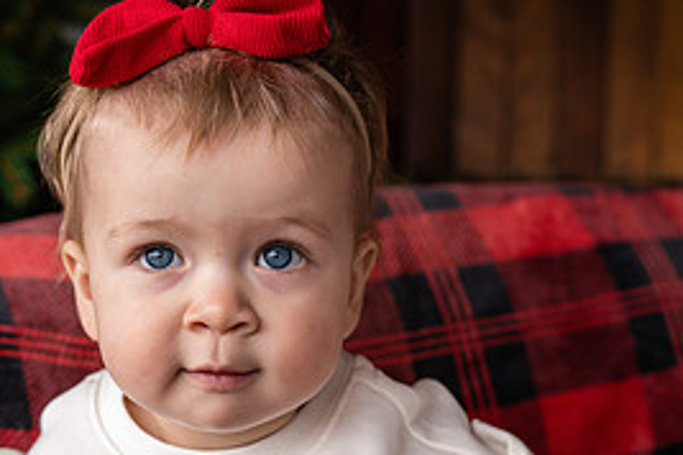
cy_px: 397
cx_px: 253
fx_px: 1442
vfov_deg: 17.7
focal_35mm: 76
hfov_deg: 26.6
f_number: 3.2
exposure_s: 1/250
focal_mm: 35
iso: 320
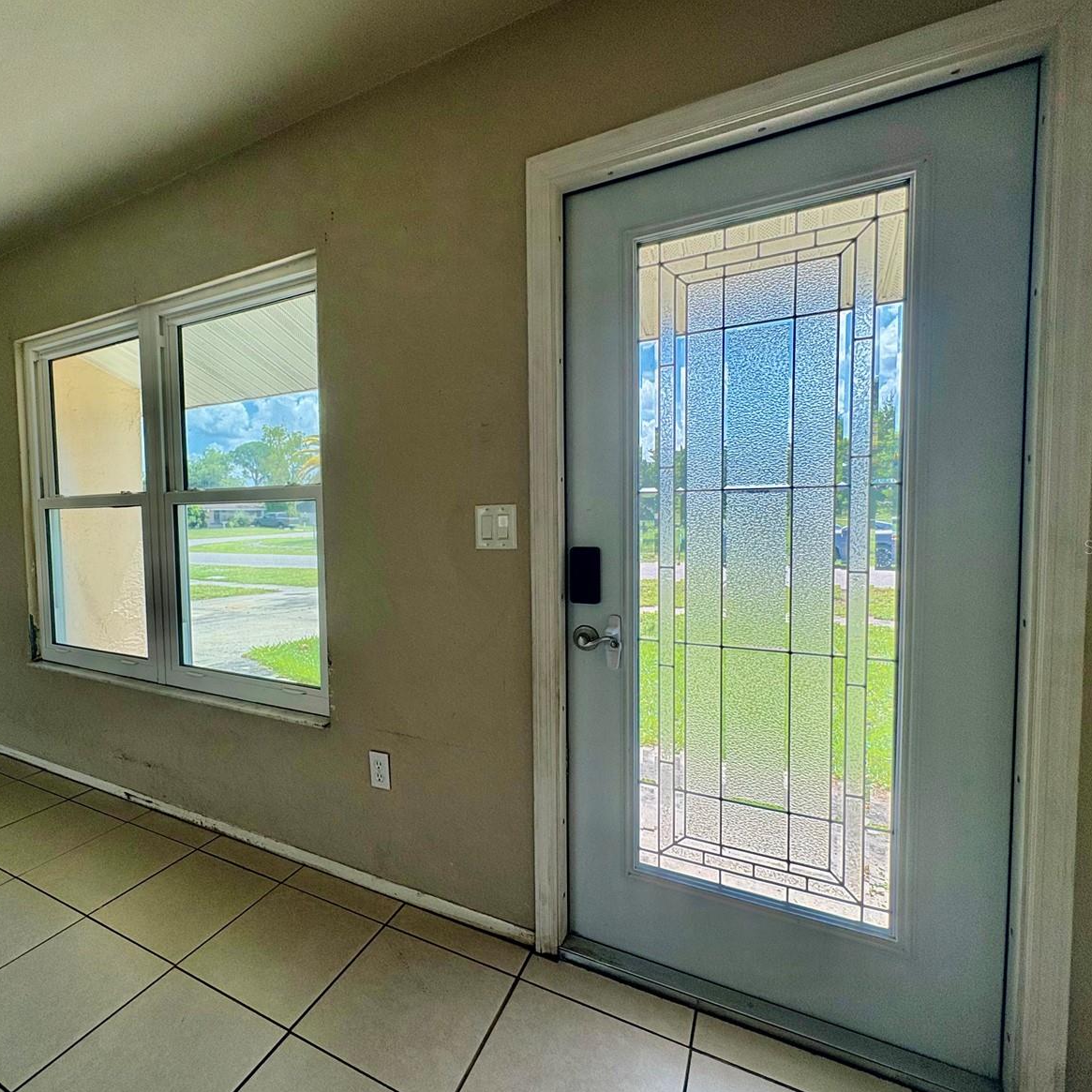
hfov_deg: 82.7
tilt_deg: -2.9
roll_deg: +1.7
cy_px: 546
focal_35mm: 17
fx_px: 607
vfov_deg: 84.0
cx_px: 423
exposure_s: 1/409
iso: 50
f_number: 2.2
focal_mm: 2.22
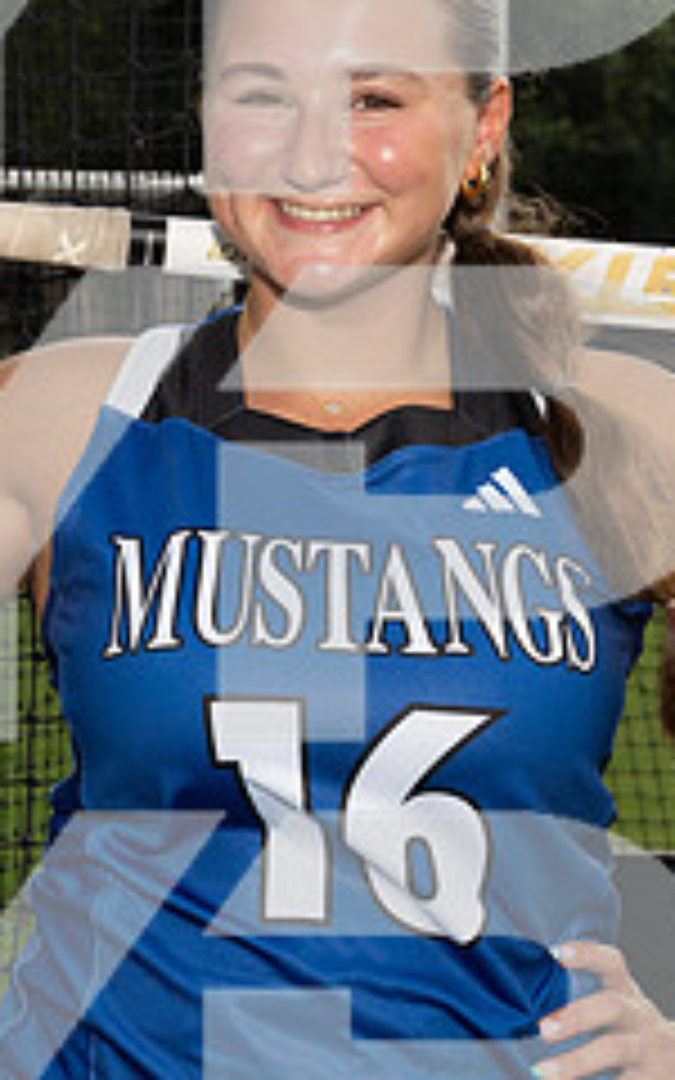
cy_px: 506
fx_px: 4062
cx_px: 130
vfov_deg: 15.1
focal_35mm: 138
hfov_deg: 9.5
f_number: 8
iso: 125
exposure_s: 1/250
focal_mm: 56
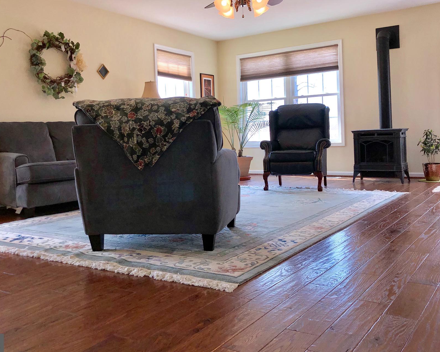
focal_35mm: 35
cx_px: 217
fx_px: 456
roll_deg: +2.6
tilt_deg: +0.0
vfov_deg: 42.1
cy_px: 145
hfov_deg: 51.5
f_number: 1.8
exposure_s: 1/120
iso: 25
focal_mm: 4
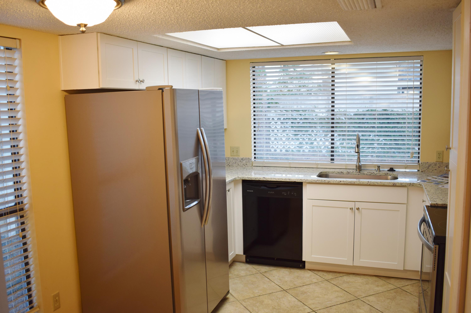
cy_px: 156
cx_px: 236
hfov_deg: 57.2
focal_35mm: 33
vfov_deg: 39.9
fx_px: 431
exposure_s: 1/60
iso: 400
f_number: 4
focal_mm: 22
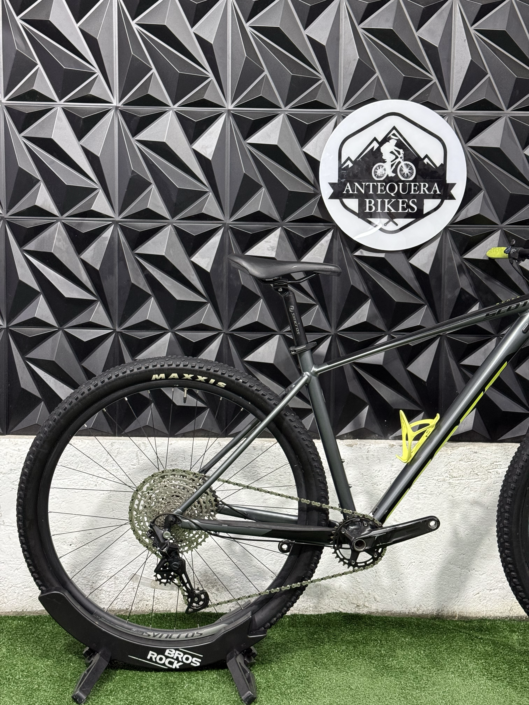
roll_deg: -1.3
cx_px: 264
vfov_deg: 39.7
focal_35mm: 48
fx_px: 978
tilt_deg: -5.5
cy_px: 352
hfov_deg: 30.3
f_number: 1.78
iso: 250
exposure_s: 1/60
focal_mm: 6.76
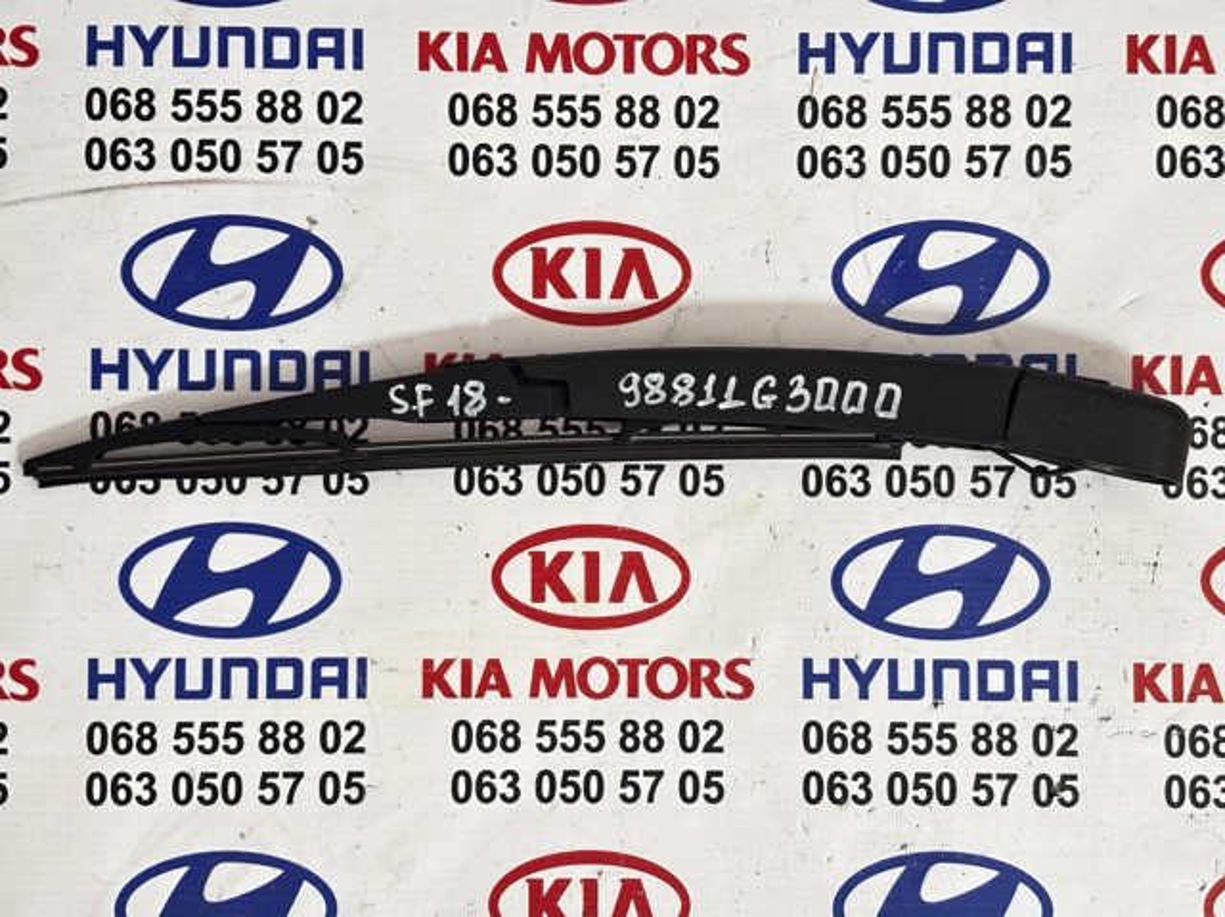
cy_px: 458
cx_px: 612
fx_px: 1839
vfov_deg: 28.0
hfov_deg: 36.8
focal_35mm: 52
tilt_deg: -88.3
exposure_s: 1/35
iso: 320
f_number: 1.6
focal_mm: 5.96
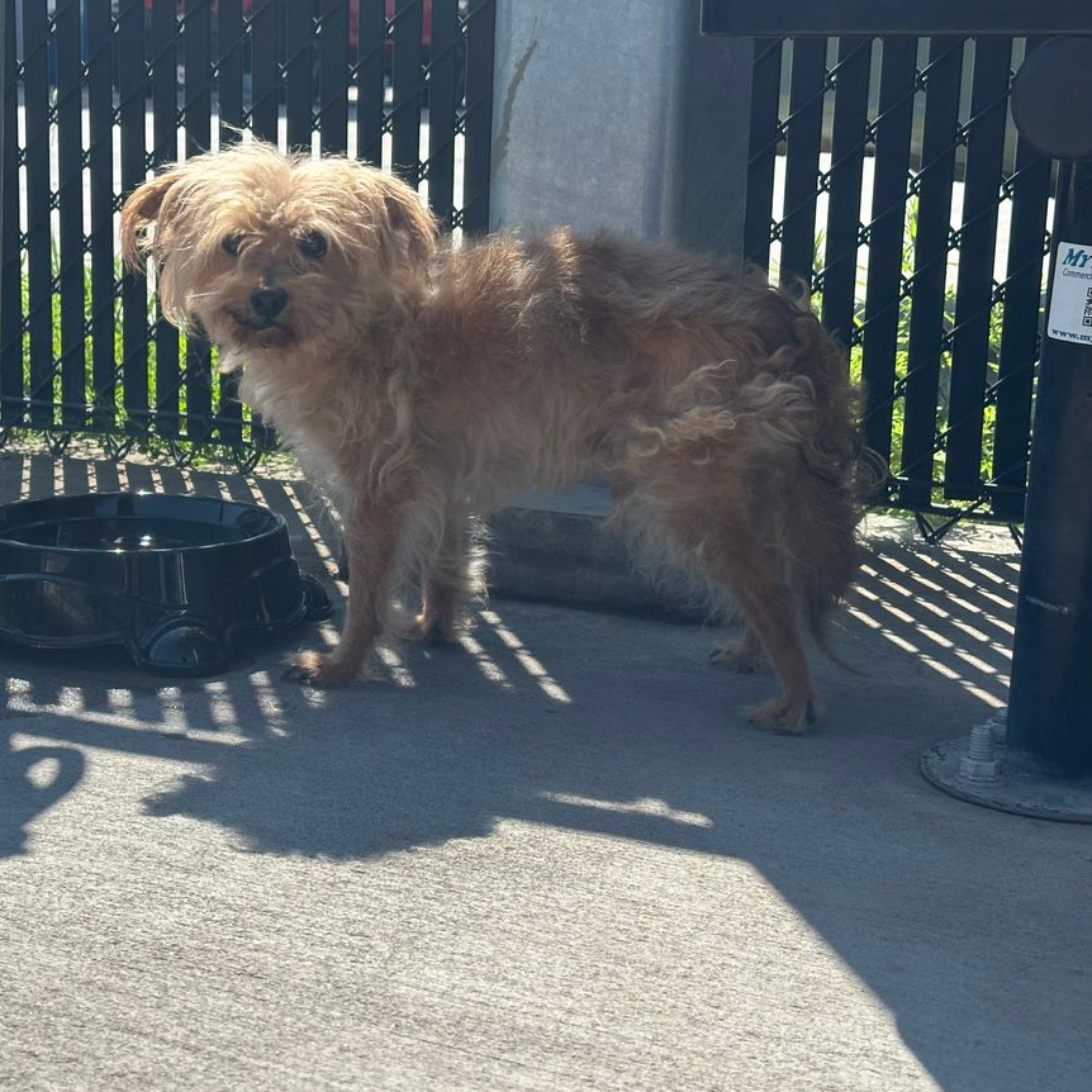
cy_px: 536
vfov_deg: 27.3
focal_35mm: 63
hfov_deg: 27.1
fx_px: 2248
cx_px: 321
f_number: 1.78
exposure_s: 1/2203
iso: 64
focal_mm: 6.86
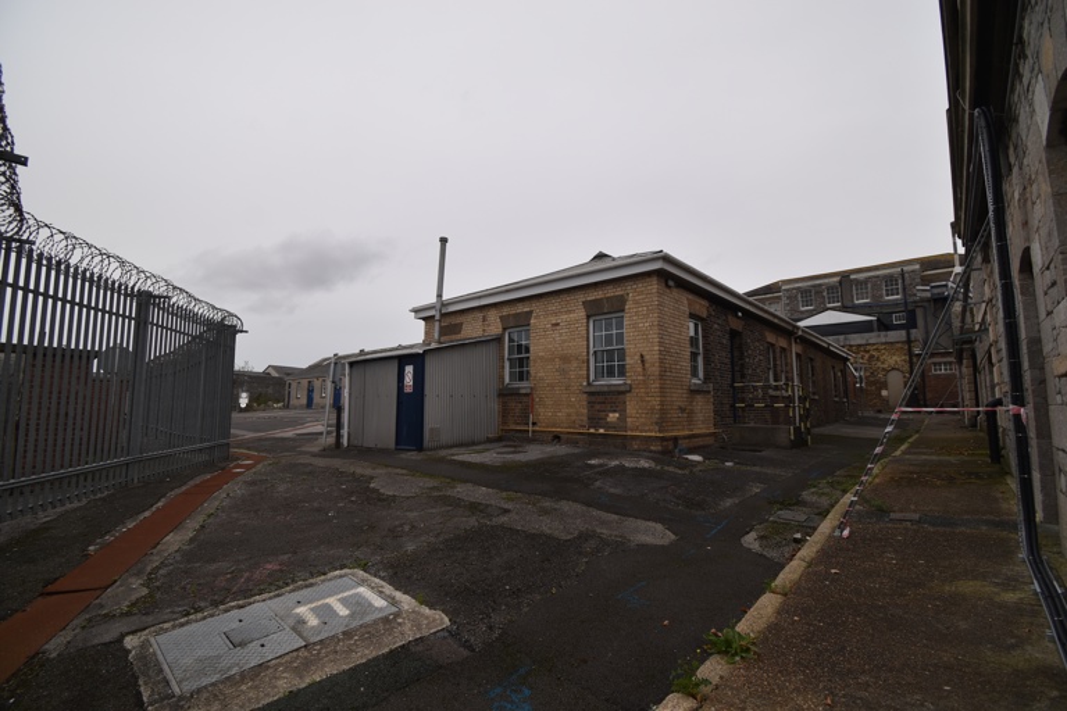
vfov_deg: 77.3
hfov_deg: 100.4
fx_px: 445
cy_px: 356
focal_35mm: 15
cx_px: 534
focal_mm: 10
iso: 100
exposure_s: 1/200
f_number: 6.3
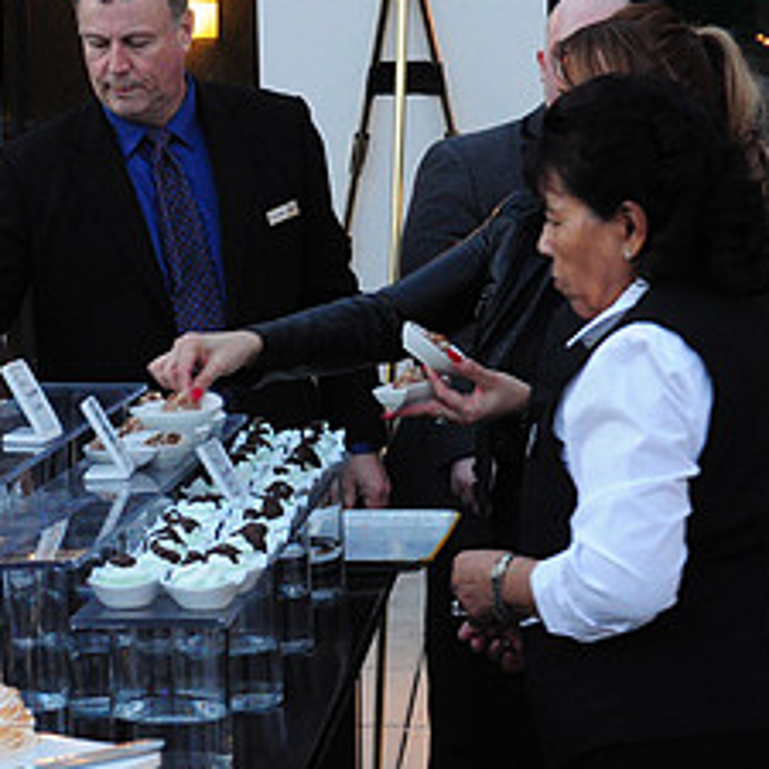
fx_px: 2639
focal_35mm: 105
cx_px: -79
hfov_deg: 16.1
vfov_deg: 16.6
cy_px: 443
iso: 1600
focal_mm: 32
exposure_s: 1/60
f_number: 5
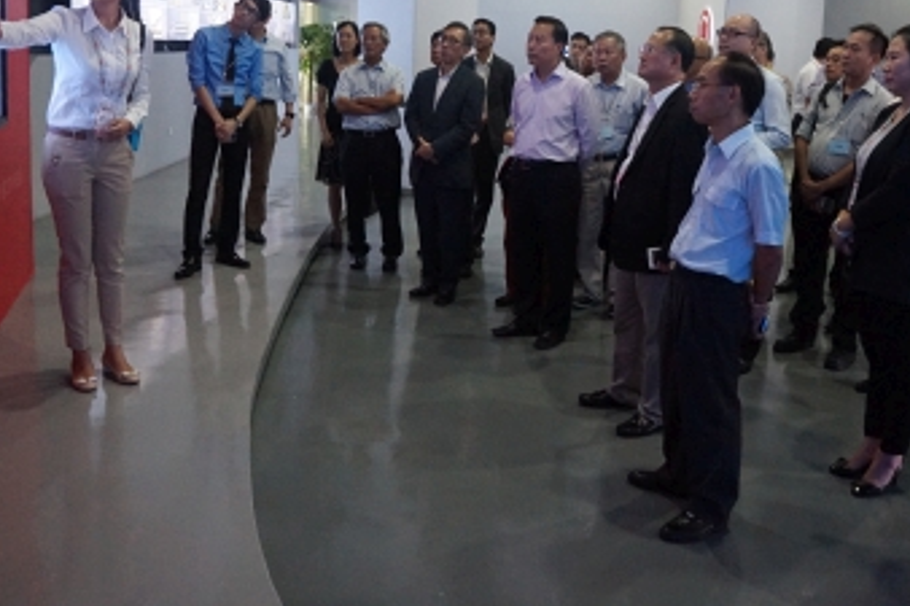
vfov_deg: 34.7
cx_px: 503
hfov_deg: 50.9
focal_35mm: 38
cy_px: 168
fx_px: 953
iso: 3200
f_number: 3.5
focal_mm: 17
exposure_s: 1/125
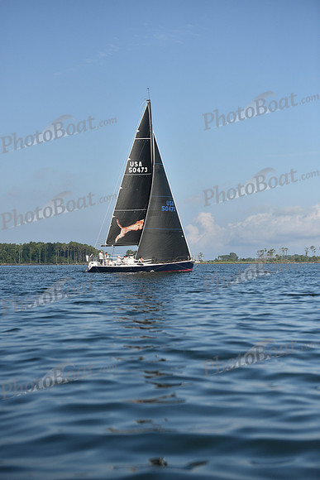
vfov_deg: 28.8
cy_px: 240
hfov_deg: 19.5
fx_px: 933
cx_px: 160
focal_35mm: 70
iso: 320
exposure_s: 1/8000
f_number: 3.2
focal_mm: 70
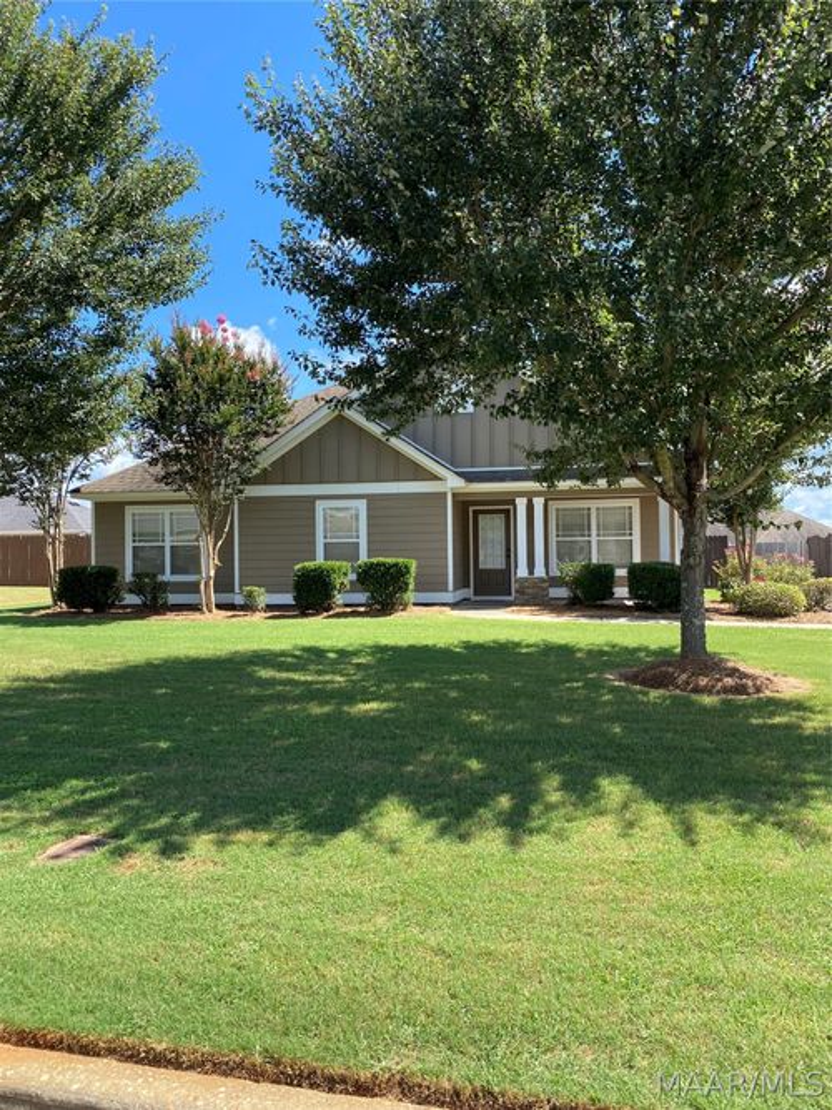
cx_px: 416
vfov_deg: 67.3
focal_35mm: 26
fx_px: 833
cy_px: 555
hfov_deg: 53.0
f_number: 1.8
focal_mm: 4.25
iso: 32
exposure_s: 1/822
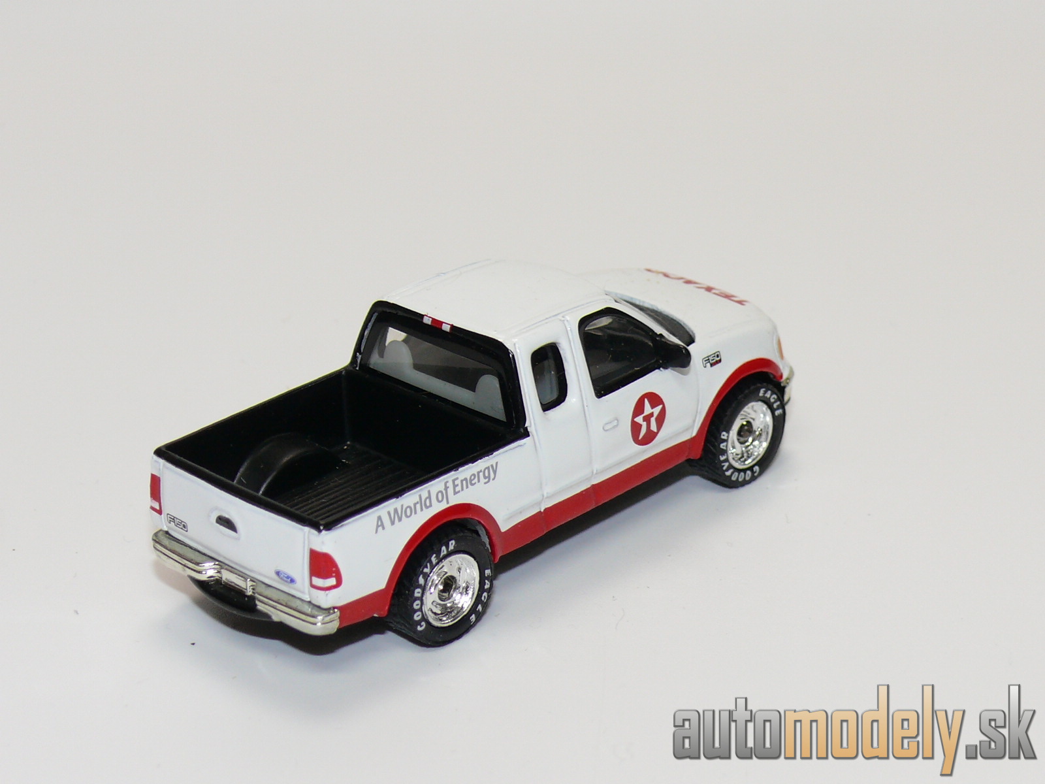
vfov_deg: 15.2
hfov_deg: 20.2
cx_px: 522
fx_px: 2928
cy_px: 392
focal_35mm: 97
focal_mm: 13
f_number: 4
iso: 100
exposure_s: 1/30
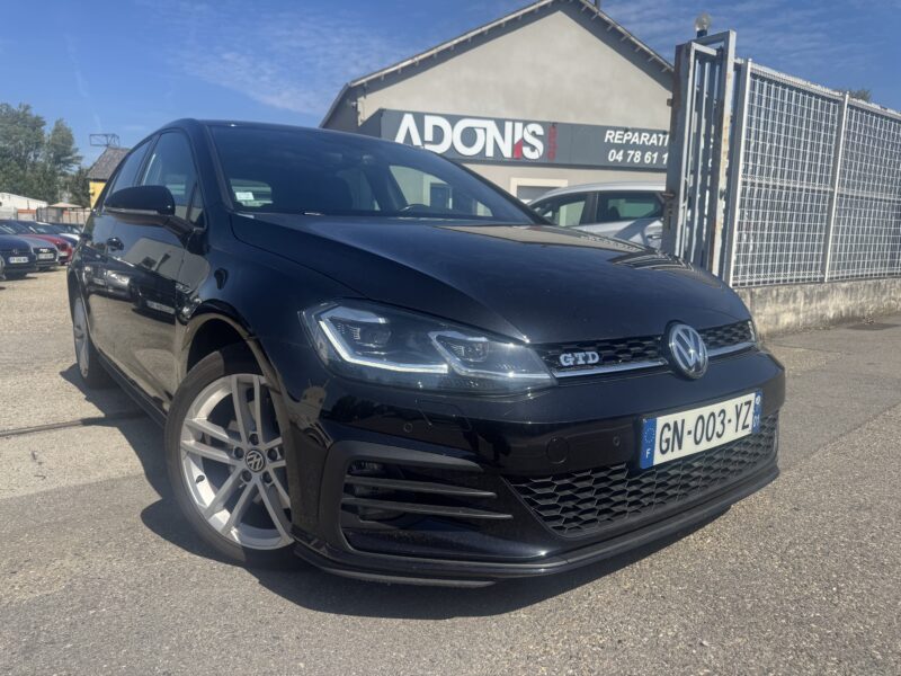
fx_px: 625
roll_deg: -1.7
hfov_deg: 71.6
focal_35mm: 24
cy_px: 338
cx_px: 450
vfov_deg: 56.8
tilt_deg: -9.9
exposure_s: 1/4310
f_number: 1.78
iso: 80
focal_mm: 6.76
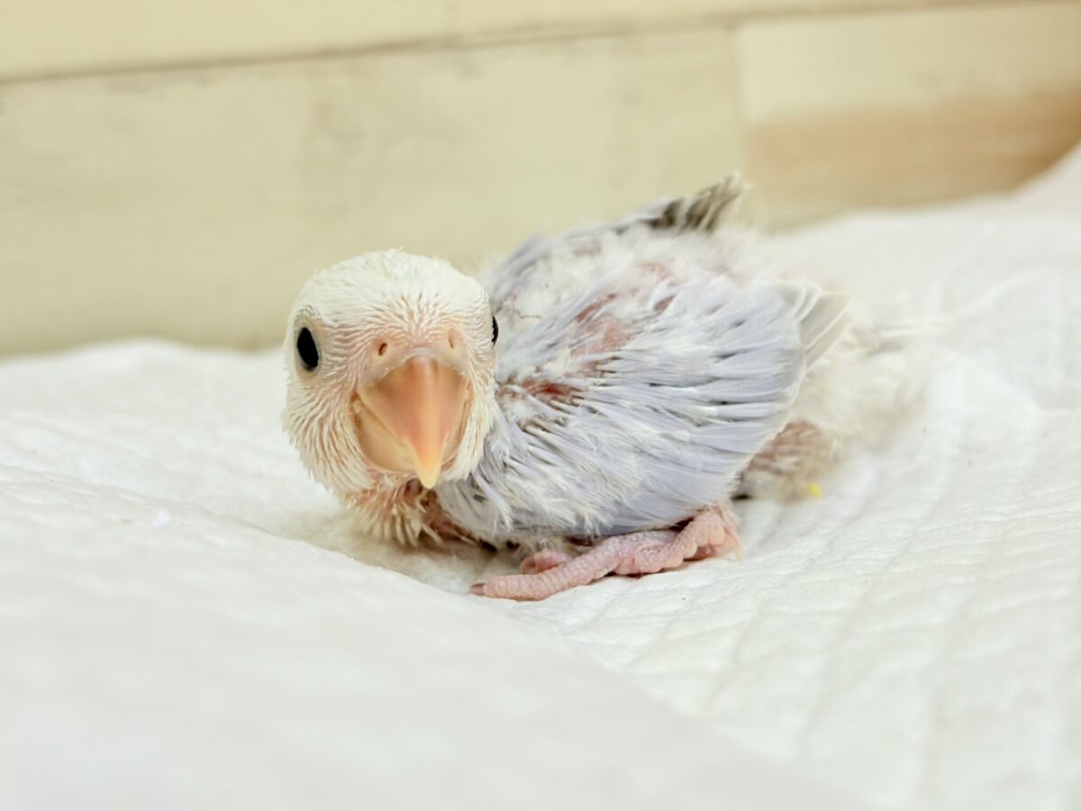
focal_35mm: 52
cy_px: 406
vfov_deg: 28.0
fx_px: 1624
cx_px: 540
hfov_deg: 36.8
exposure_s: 1/100
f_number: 1.6
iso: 80
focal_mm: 5.96
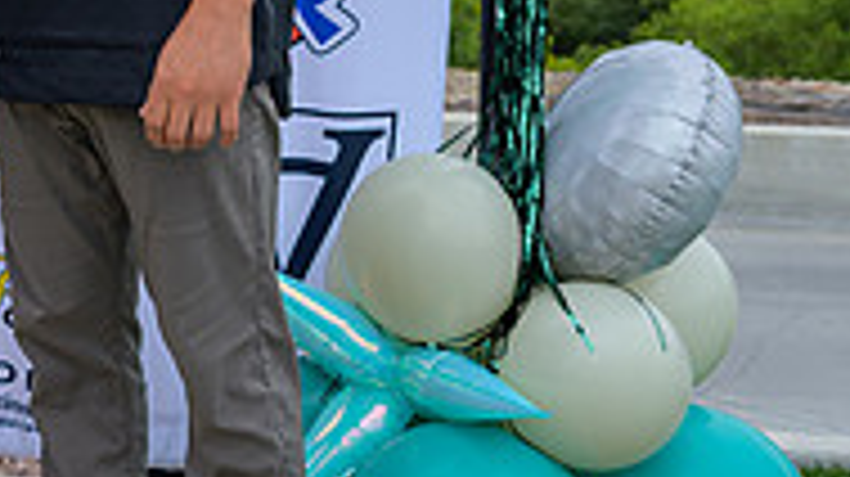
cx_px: -256
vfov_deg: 11.3
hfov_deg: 18.7
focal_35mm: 106
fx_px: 2387
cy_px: -34
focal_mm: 33
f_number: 4
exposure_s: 1/200
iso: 125
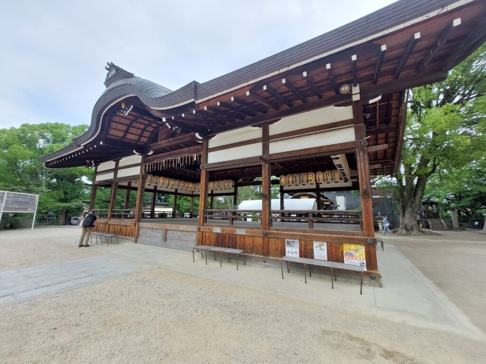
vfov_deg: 89.9
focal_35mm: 13
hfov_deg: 106.2
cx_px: 243
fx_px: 183
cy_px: 182
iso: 50
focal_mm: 1.74
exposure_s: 1/446
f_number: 2.2
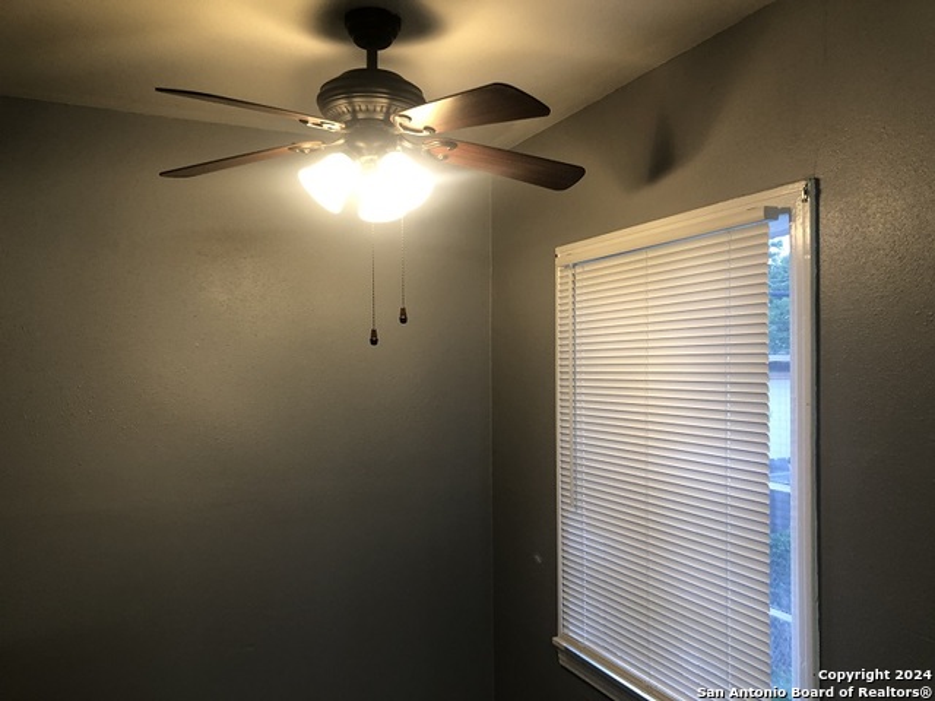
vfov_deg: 49.7
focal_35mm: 28
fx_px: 756
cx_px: 468
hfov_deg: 63.4
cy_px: 350
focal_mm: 3.99
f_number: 1.8
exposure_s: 1/24
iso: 40
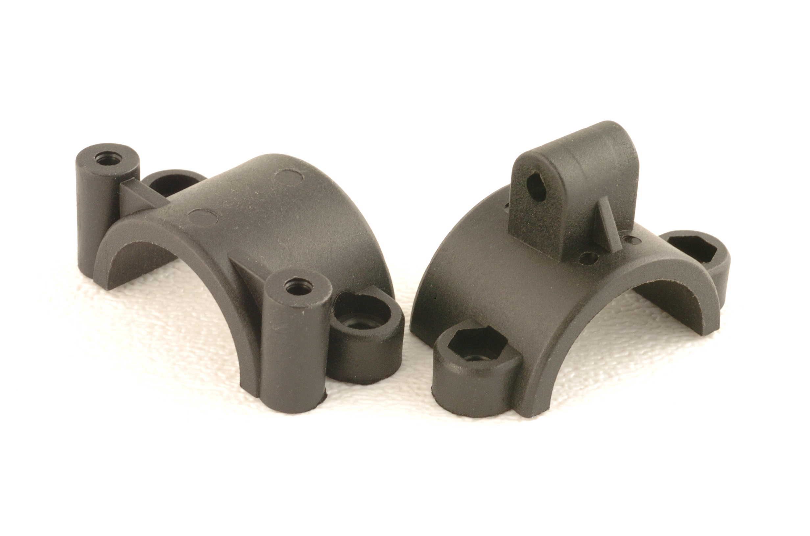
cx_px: 405
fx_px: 2021
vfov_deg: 15.1
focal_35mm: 90
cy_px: 268
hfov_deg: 22.7
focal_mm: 60
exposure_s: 1/3
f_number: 25
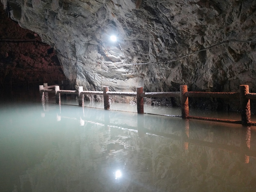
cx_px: 126
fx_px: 318
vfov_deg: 33.6
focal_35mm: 43
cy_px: 95
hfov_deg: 43.8
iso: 12800
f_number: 2.8
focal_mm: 39
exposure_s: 1/80
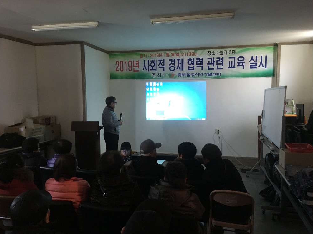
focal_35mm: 30
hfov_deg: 60.0
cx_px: 160
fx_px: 271
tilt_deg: -4.9
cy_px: 120
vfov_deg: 46.8
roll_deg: +0.3
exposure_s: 1/15
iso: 200
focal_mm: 4.15
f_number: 2.2
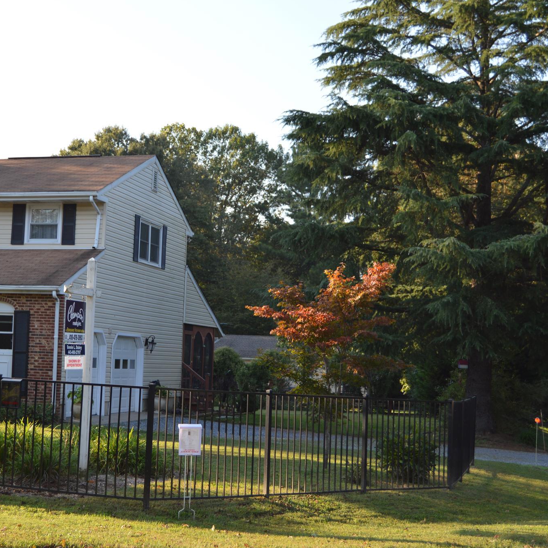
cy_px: 274
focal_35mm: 58
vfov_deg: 29.6
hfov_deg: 29.4
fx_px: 1039
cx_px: 197
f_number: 4.2
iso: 100
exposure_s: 1/200
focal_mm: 30
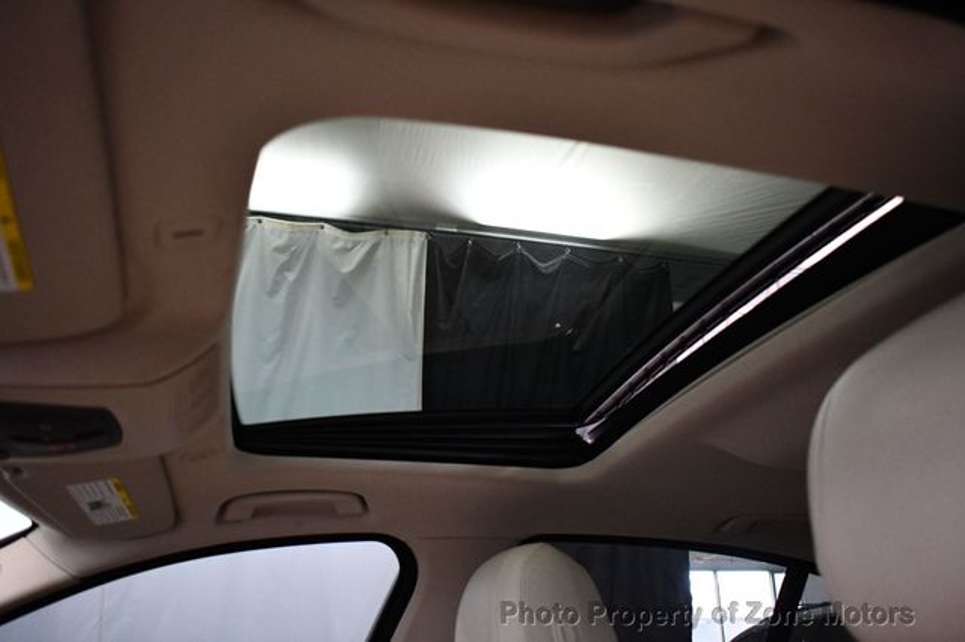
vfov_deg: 39.9
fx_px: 884
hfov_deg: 57.2
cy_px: 321
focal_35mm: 33
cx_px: 482
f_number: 3.8
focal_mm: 22
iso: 3200
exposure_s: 1/100
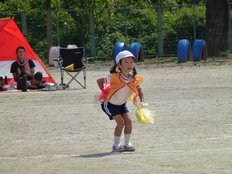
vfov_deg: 3.9
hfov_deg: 5.2
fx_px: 2574
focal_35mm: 384
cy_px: 87
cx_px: 116
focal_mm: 68.8
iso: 160
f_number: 5.9
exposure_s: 1/800
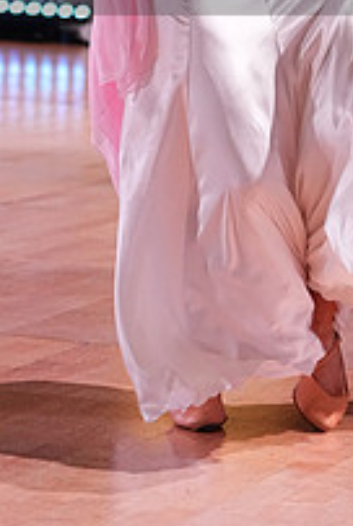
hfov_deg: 6.3
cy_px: -70
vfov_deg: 9.4
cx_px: 266
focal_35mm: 217
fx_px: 3181
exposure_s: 1/250
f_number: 4
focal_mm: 76
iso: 3200
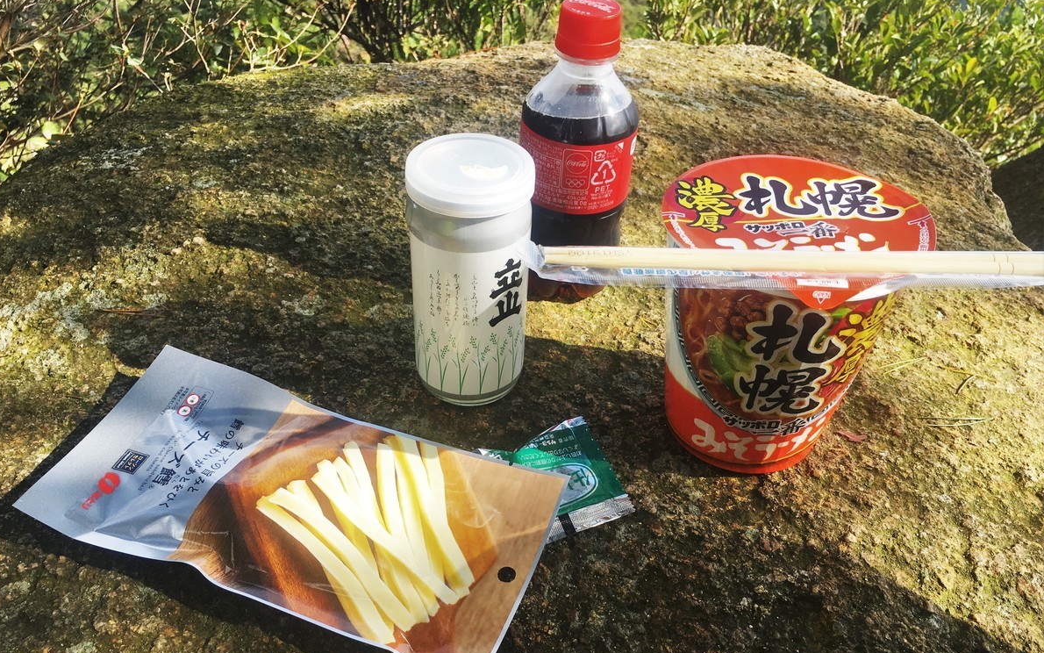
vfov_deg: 40.5
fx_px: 882
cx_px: 518
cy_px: 386
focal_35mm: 31
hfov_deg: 61.2
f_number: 2.2
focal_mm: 4.15
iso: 25
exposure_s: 1/712
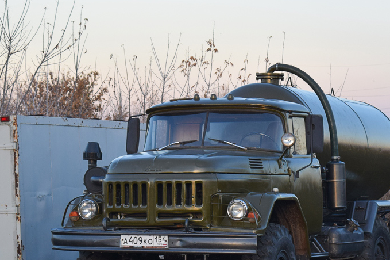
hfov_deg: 14.1
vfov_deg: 9.4
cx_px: 224
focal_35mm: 146
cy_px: 151
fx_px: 1580
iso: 400
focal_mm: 55
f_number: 5.6
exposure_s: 1/125
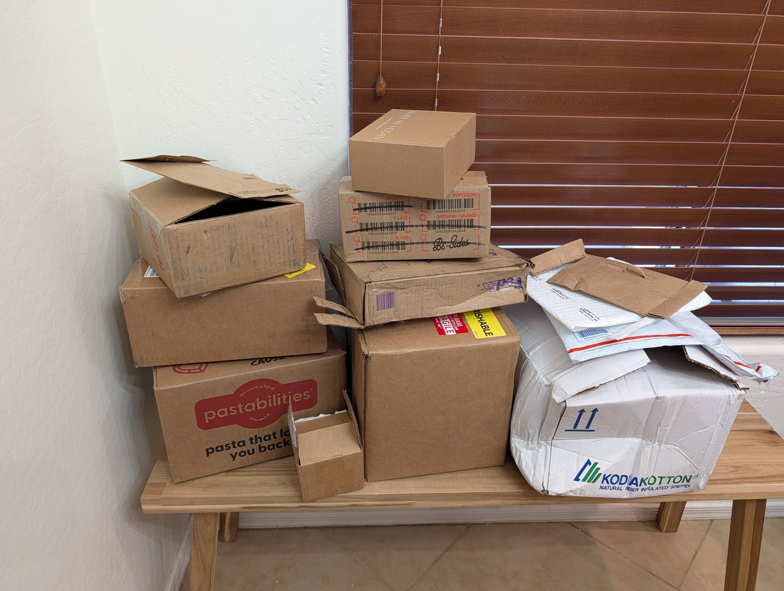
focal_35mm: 24
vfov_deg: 56.9
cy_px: 296
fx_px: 544
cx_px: 392
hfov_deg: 71.5
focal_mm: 6.9
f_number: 1.68
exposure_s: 1/30
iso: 170
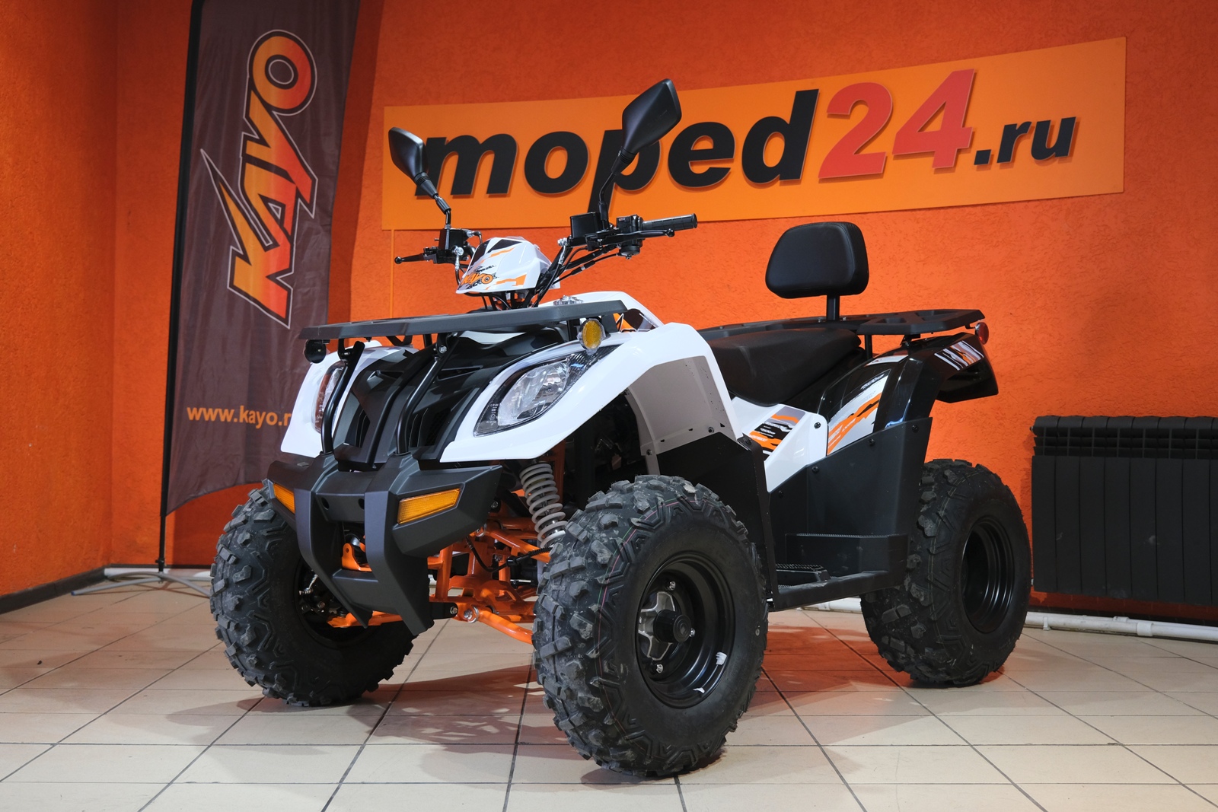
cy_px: 406
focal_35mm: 41
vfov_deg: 32.6
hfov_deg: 47.4
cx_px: 609
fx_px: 1387
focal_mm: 27.5
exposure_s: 1/100
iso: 1250
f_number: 4
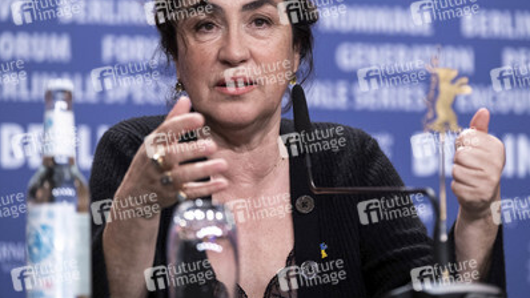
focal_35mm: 205
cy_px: 109
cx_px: 276
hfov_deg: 10.5
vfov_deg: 5.9
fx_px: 2881
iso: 1250
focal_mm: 115
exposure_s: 1/200
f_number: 2.8
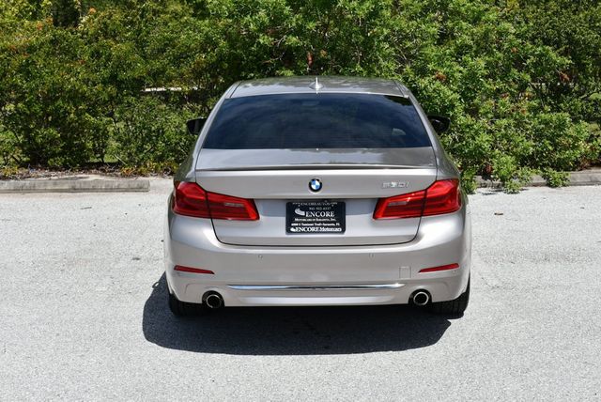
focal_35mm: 60
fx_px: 1003
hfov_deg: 33.4
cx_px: 300
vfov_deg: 22.7
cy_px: 201
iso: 100
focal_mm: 30
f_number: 9
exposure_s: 1/320
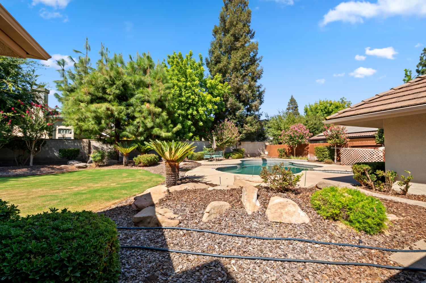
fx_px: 166
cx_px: 213
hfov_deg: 104.3
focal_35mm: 14
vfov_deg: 81.1
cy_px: 142
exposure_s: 1/100
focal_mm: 14
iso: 250
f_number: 9
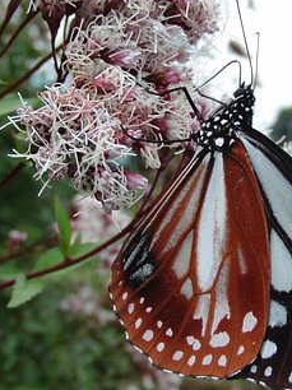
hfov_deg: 23.4
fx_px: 698
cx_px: 222
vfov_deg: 31.2
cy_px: 210
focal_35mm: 62
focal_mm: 6.42
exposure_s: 1/320
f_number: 3.6
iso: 100
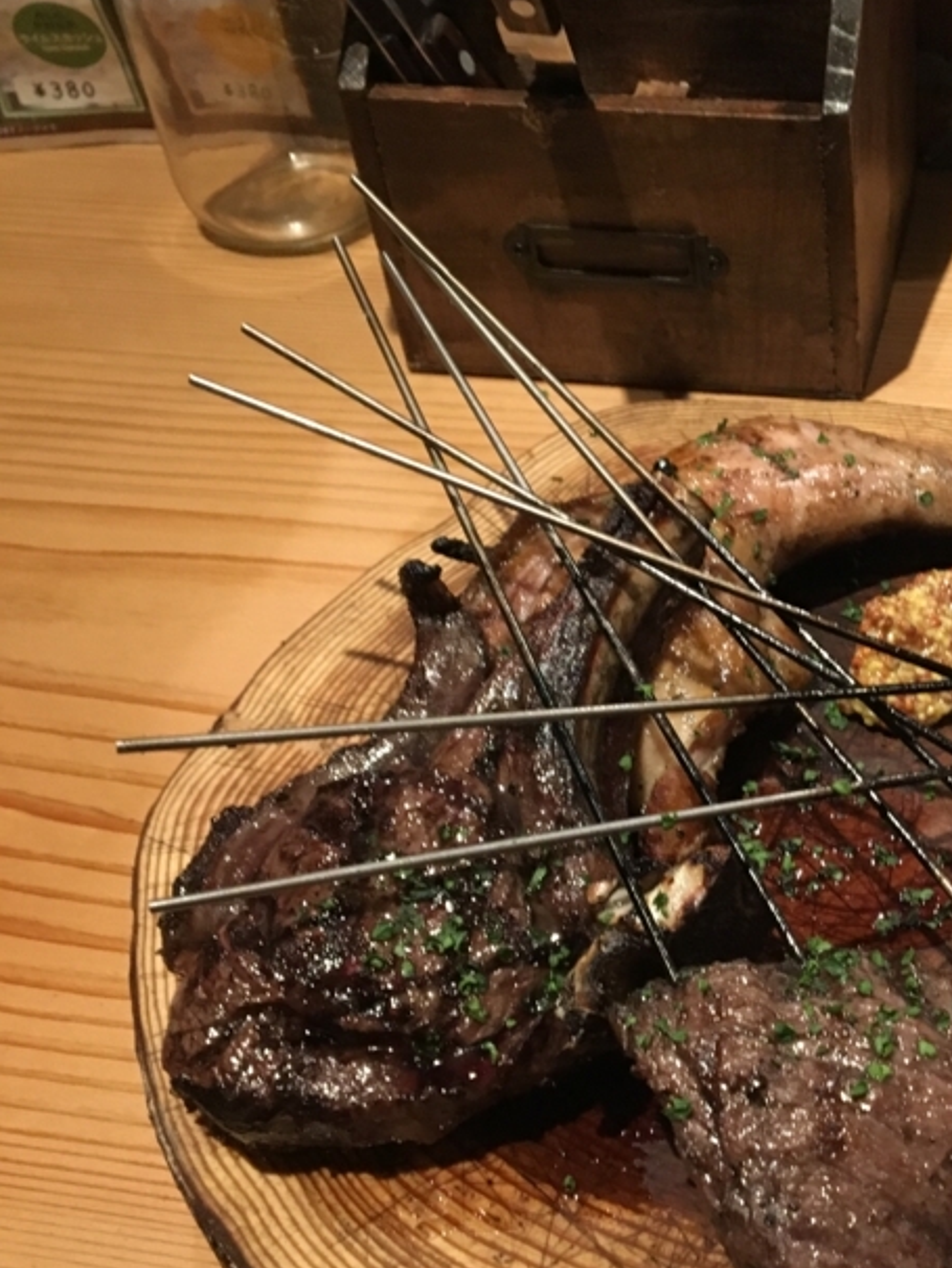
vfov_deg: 38.9
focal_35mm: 49
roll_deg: +3.8
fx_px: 1796
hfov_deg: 28.8
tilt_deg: -44.7
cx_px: 801
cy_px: 659
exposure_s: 1/17
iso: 200
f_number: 2.2
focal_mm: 4.15
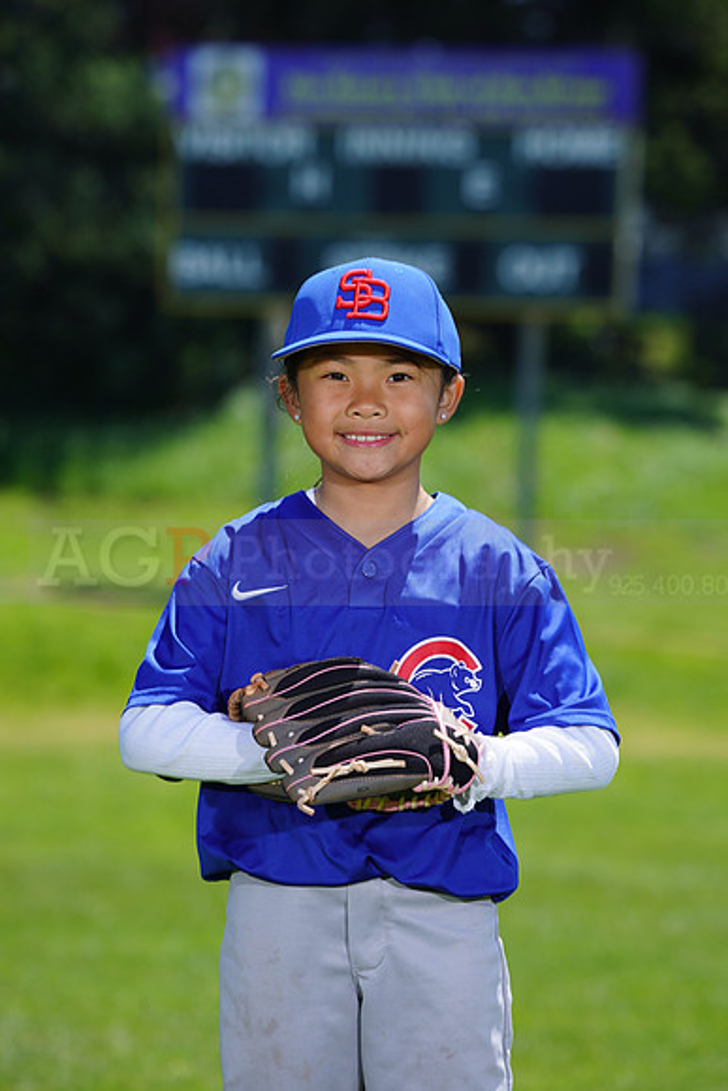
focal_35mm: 247
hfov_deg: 5.6
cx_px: 364
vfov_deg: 8.3
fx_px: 7487
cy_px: 546
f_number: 8
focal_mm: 247
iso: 100
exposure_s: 1/250
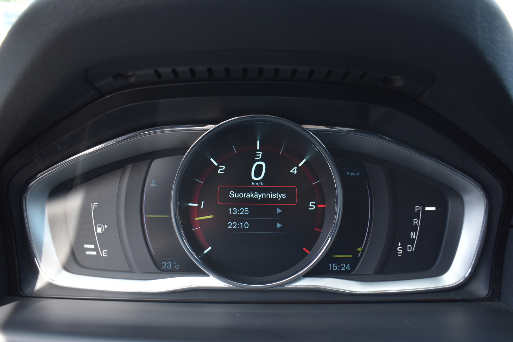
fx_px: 427
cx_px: 256
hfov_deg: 61.9
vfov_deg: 43.6
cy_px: 171
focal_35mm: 30
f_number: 5.6
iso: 400
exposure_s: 1/125
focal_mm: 20
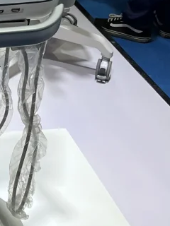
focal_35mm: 117
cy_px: 4
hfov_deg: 11.8
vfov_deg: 16.5
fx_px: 766
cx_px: -121
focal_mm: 5.1
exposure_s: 1/310
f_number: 1.6
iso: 50
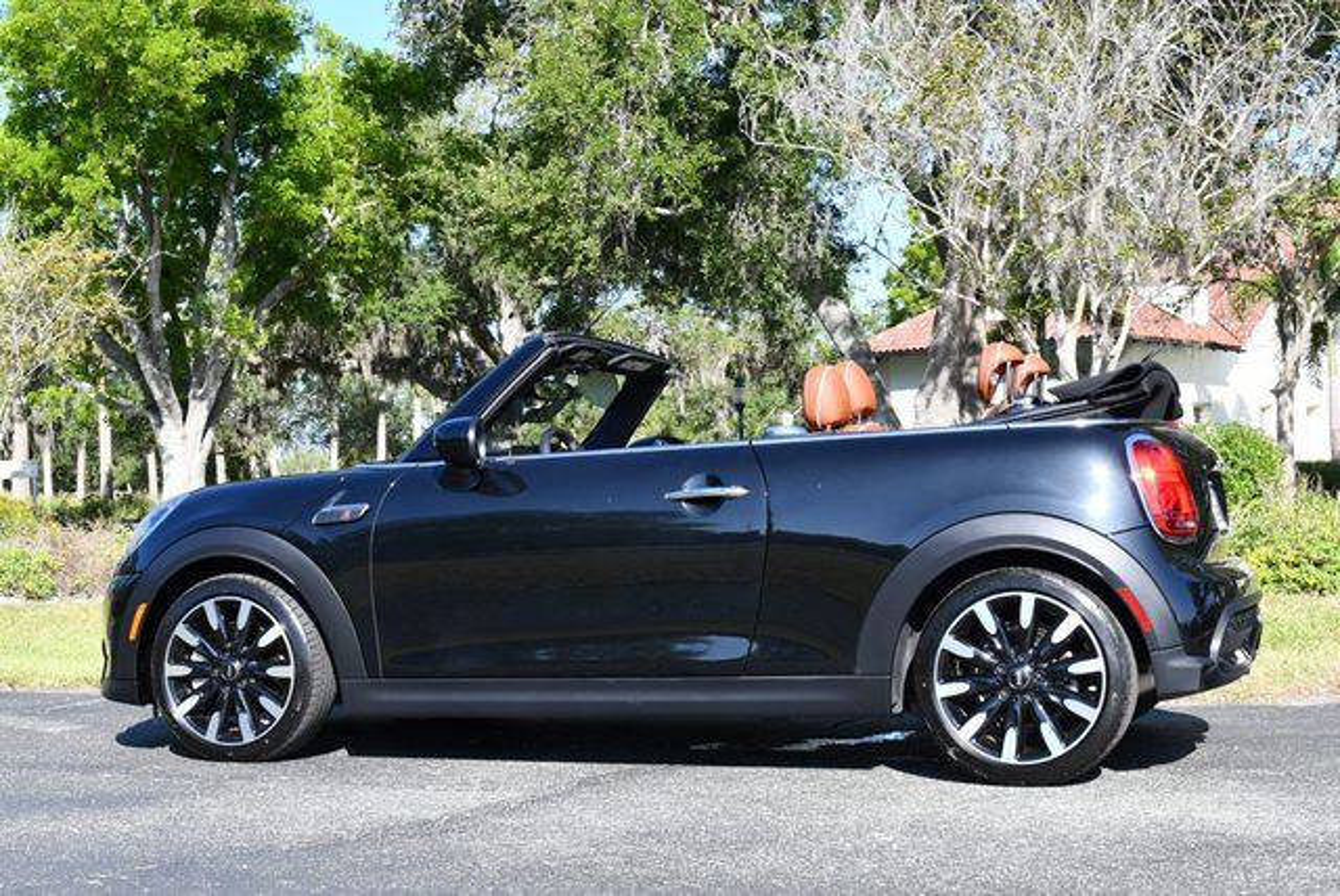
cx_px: 670
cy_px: 448
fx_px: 1937
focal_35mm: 52
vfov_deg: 26.0
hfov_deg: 38.2
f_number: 7.1
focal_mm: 26
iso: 200
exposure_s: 1/250
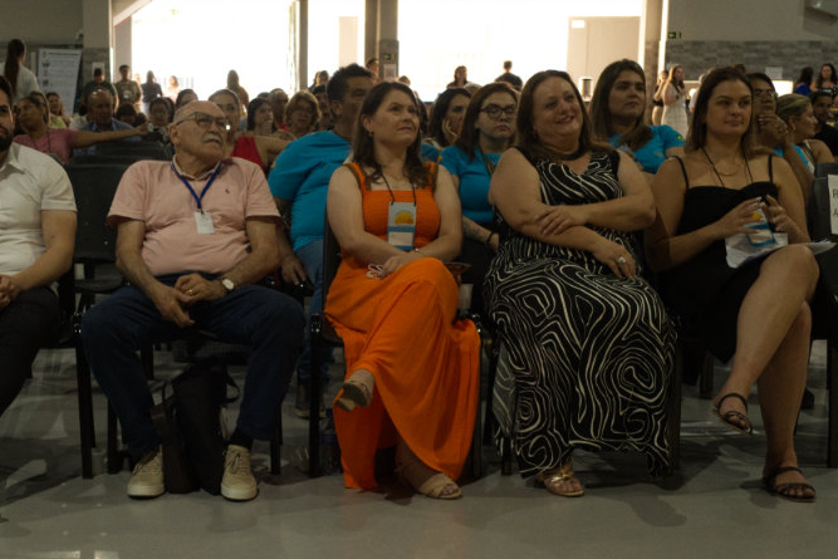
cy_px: 406
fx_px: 1467
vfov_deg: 21.4
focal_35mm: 63
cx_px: 242
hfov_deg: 31.5
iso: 5000
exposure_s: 1/100
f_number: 5.6
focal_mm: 35
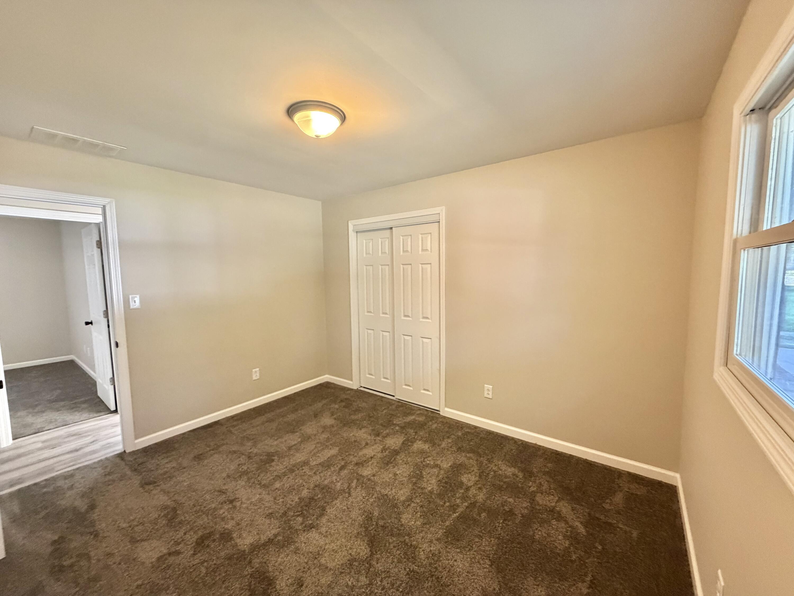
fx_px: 321
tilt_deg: -5.2
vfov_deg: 85.7
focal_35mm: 14
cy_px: 298
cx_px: 397
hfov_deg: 102.1
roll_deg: +1.0
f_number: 2.2
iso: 500
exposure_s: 1/60
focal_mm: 2.22
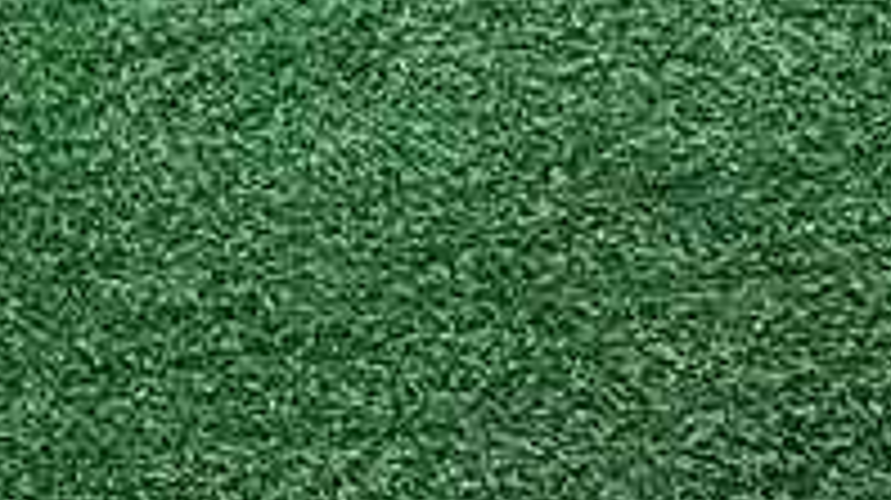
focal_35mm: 206
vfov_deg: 5.6
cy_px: 1234
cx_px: 382
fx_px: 4863
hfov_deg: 10.5
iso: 127
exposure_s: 1/50
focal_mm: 5.4
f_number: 1.8
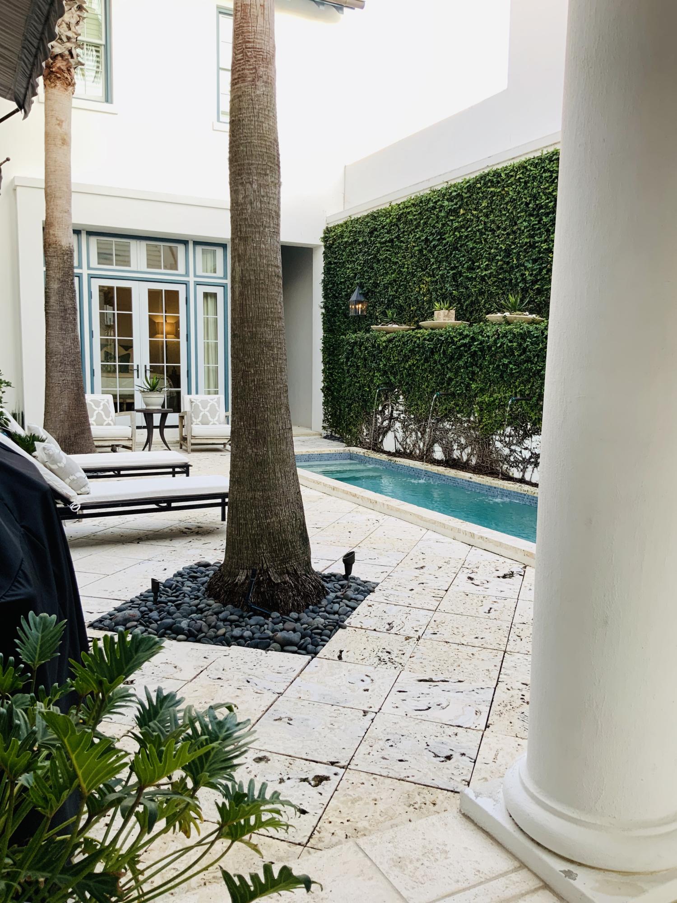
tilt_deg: -6.4
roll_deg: +0.6
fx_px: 756
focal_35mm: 29
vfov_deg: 61.7
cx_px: 338
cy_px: 452
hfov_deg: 48.2
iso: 25
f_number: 1.8
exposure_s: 1/120
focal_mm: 3
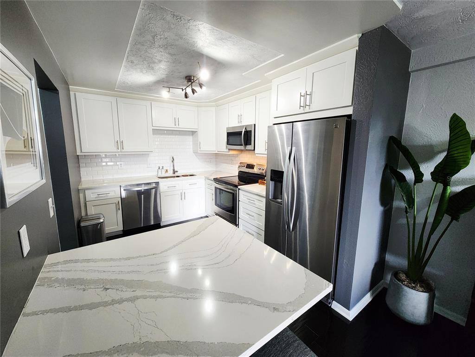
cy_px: 178
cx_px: 238
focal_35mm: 13
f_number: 2.2
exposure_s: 1/60.2
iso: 400
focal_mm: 2.2
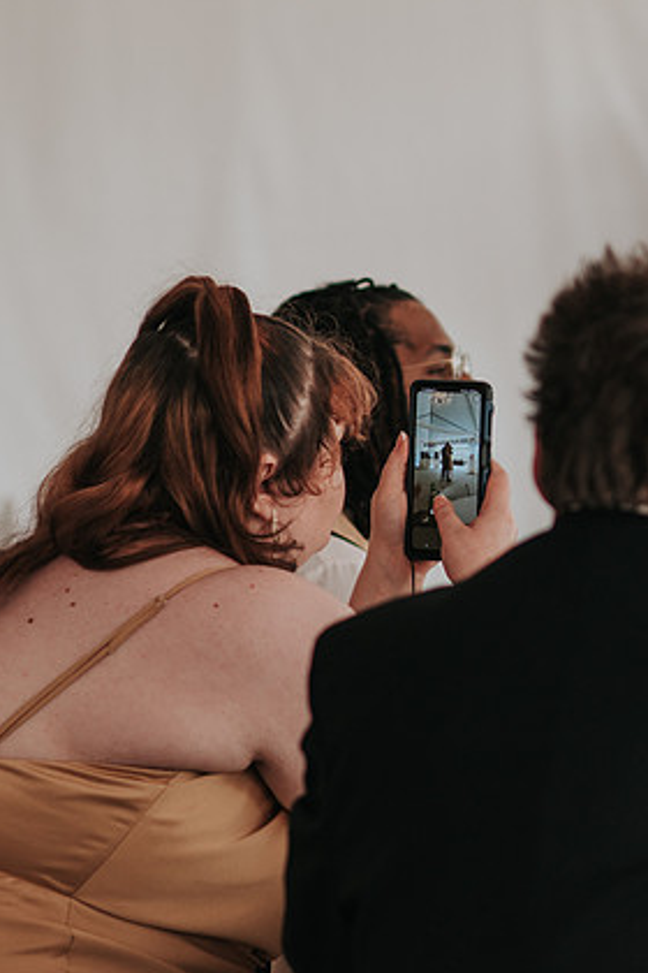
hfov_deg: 6.7
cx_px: 724
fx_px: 5535
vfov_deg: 10.0
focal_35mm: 205
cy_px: 456
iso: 400
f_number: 2.5
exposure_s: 1/200
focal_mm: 85
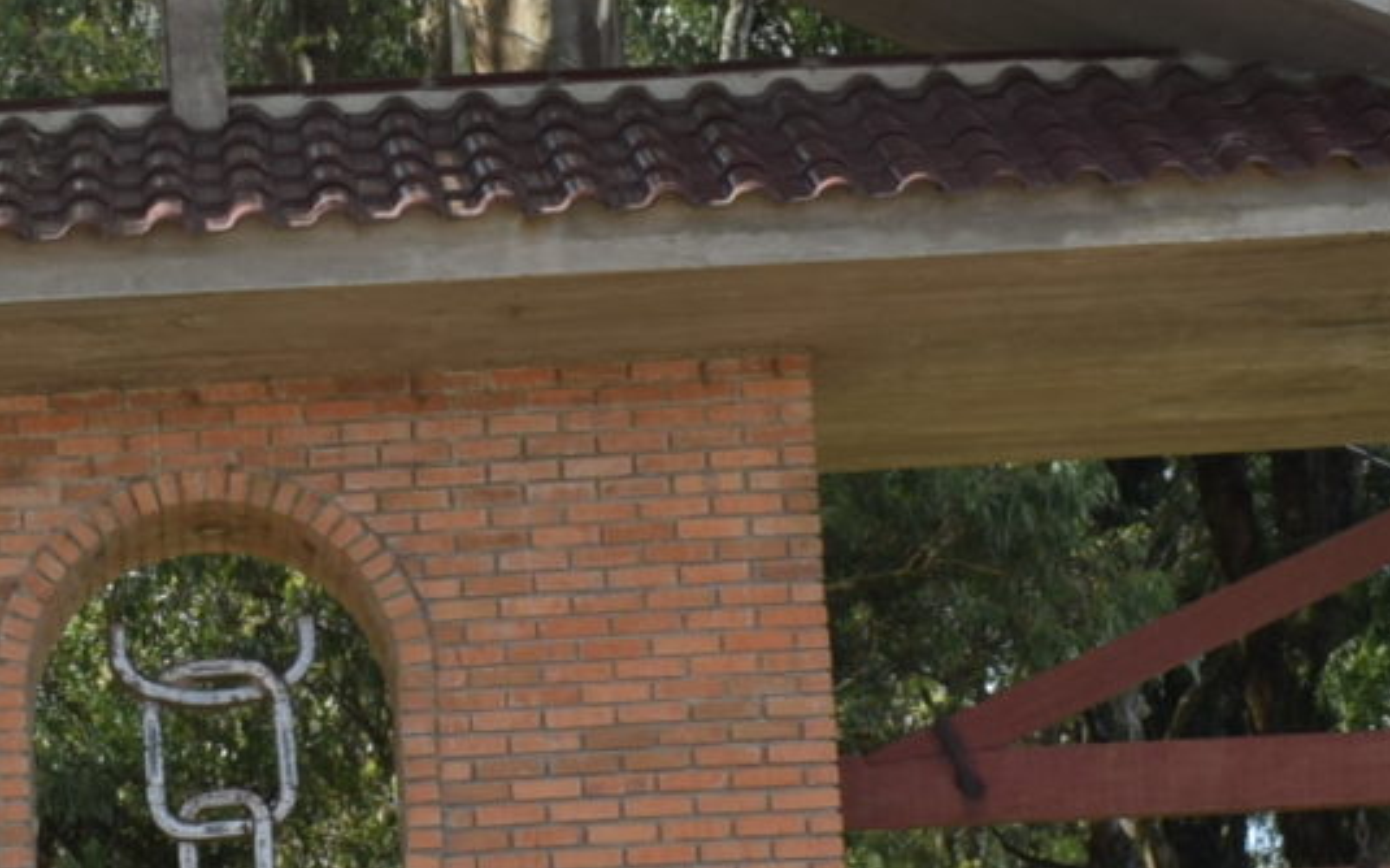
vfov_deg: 7.8
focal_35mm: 168
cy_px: 385
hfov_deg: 12.4
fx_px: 6379
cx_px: 161
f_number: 7.1
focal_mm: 23
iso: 100
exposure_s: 1/200
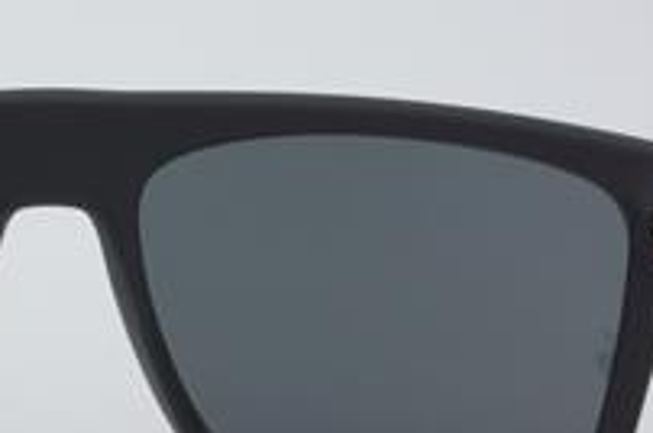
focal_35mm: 119
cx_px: 48
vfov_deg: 11.5
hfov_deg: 17.0
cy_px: 246
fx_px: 2155
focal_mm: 40
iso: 100
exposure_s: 1/4
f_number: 32
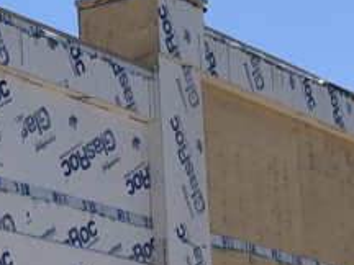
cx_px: -289
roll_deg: +1.1
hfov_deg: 11.9
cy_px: 371
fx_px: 1565
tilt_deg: +8.3
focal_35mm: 153
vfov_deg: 9.5
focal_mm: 3.99
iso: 20
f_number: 1.8
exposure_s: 1/2208
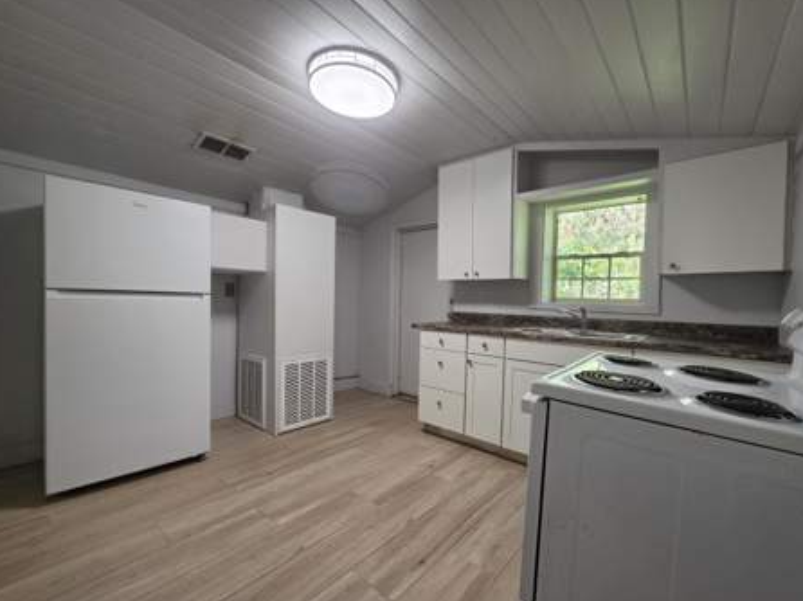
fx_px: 325
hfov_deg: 102.0
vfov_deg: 85.6
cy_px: 311
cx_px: 421
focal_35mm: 14
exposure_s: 1/120
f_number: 1.9
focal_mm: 2.2
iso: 125
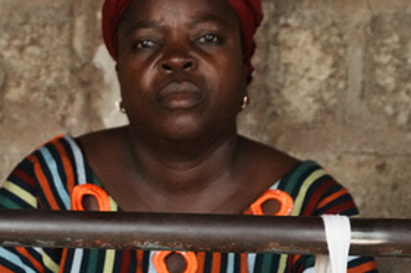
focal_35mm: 128
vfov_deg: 10.5
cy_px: 314
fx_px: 1460
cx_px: 100
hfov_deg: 15.9
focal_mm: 35
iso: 5000
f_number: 3.5
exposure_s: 1/500
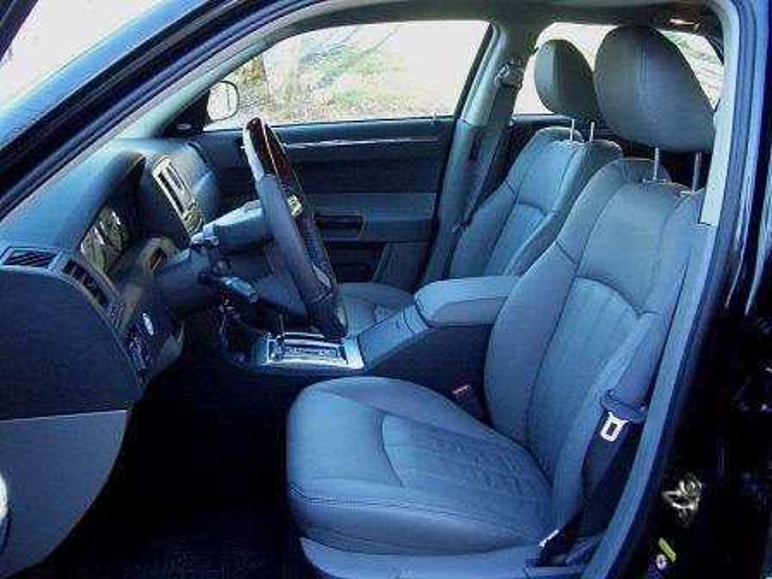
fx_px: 781
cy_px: 290
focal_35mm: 35
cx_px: 386
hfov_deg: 52.6
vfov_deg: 40.7
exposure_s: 1/80
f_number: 2.6
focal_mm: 5.8
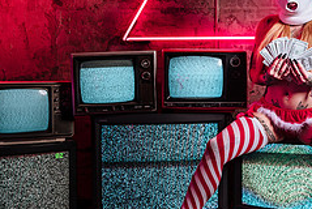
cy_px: 82
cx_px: 181
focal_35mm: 59
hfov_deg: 33.8
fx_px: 512
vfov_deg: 23.0
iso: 200
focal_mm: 24
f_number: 4
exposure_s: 1/60
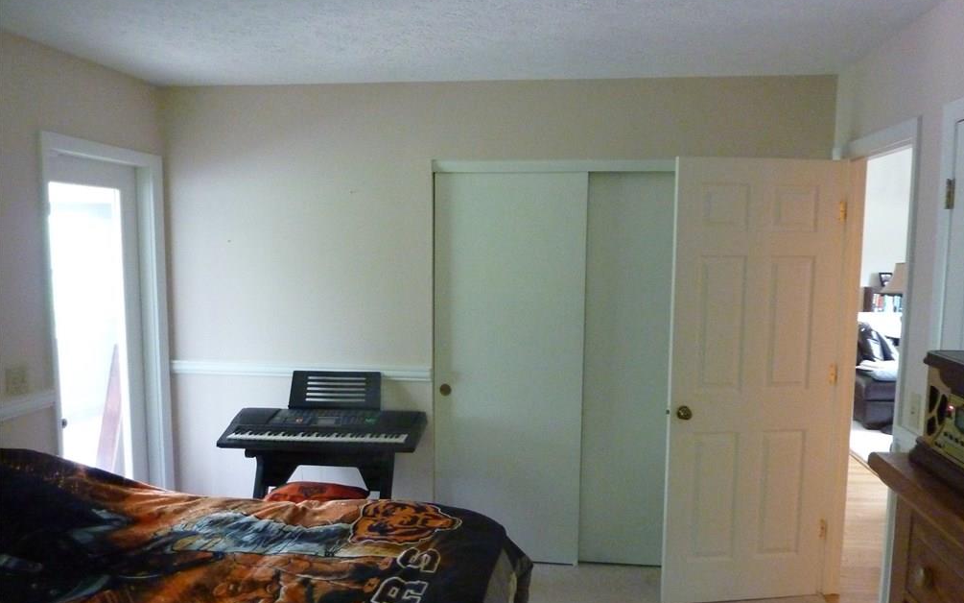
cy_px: 340
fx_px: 709
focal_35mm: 27
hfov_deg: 68.4
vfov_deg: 45.9
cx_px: 487
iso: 800
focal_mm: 4.1
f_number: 3.3
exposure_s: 1/20
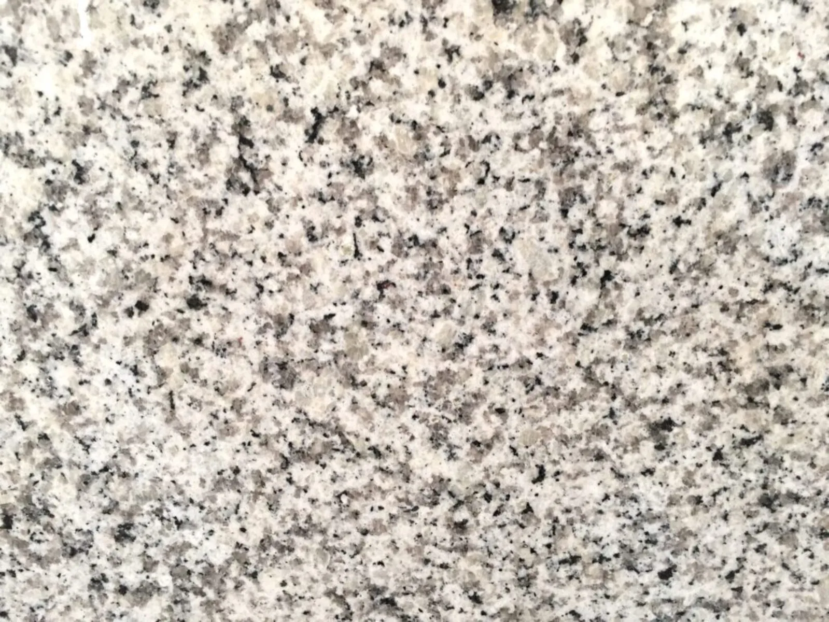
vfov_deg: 48.2
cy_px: 311
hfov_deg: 61.6
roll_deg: -1.7
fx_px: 695
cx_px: 414
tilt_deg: -22.7
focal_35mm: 29
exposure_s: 1/30
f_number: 2.2
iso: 100
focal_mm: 4.15
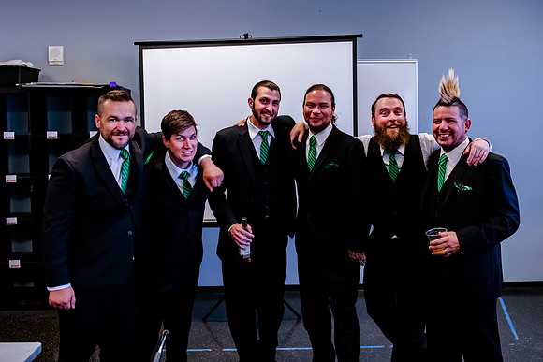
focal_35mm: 37
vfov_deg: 36.2
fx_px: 553
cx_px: 271
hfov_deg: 52.3
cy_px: 150
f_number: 3.5
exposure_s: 1/320
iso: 2000
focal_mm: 28
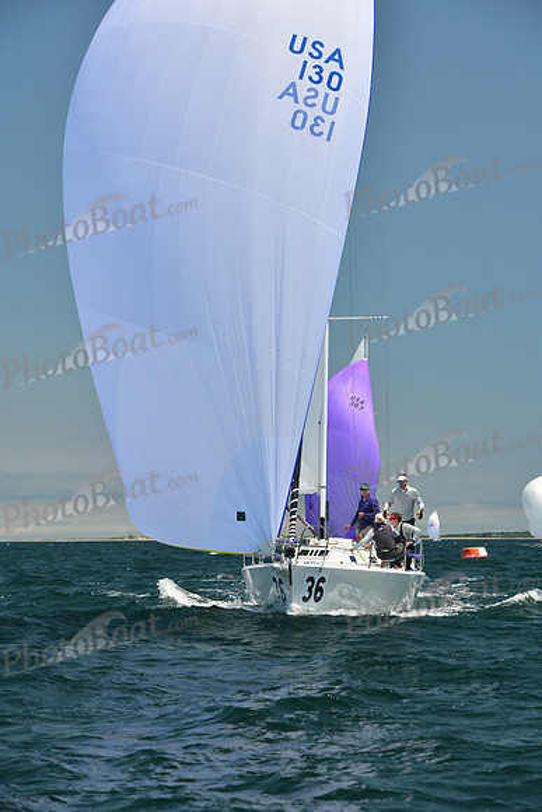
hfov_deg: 11.4
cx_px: 271
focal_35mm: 120
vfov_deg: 17.1
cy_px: 406
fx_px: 2708
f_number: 7.1
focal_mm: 120
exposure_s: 1/640
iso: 320
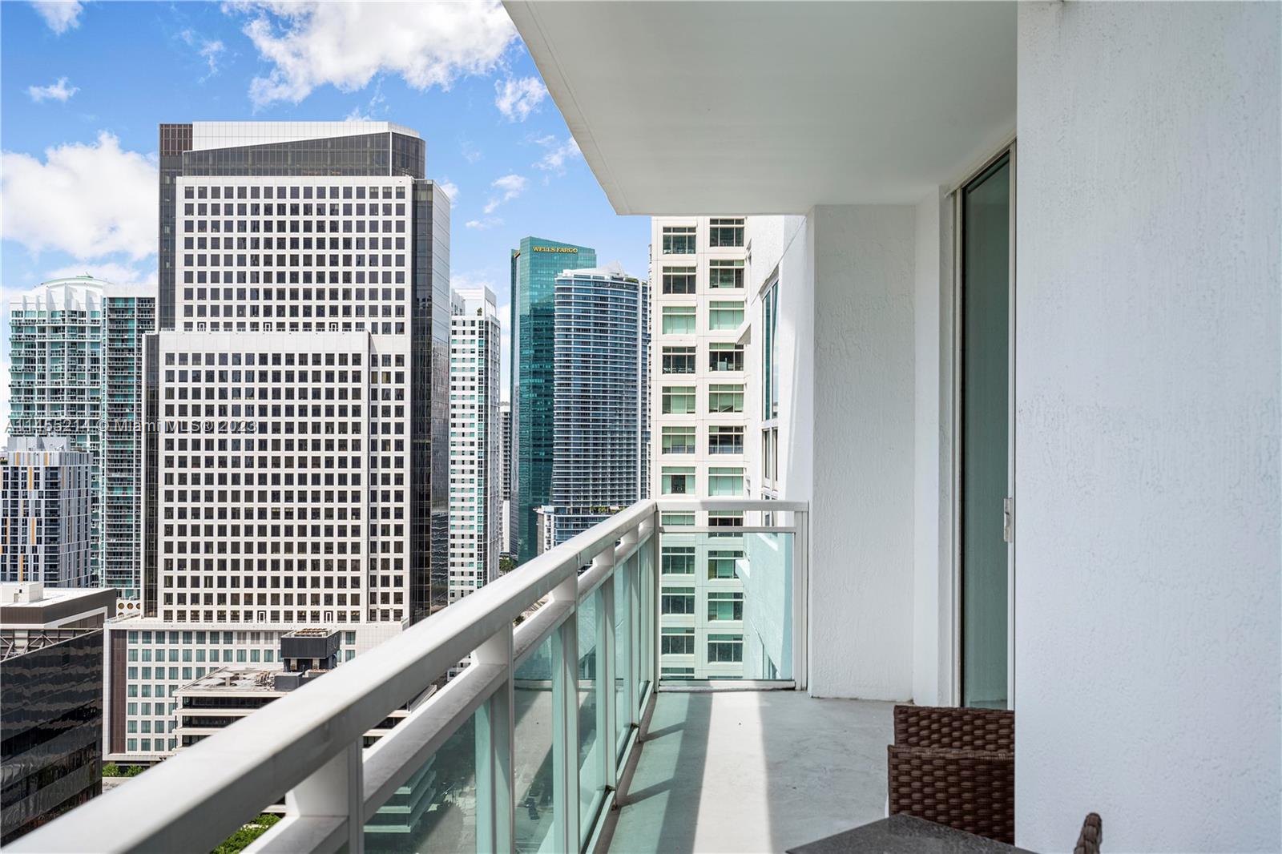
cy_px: 427
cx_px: 641
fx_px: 1246
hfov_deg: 54.4
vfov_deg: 37.8
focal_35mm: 35
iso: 100
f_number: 10
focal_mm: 35
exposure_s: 1/125
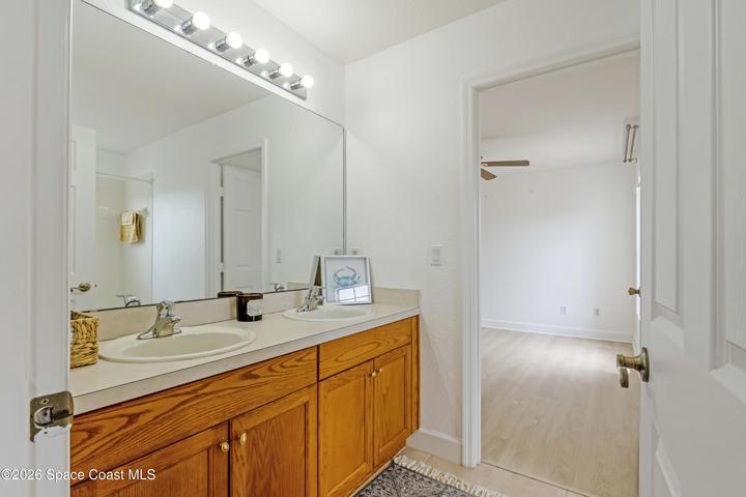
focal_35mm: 16
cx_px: 373
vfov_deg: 72.1
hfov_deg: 95.0
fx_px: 342
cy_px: 248
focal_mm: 11
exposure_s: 1/1000
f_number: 9
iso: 250
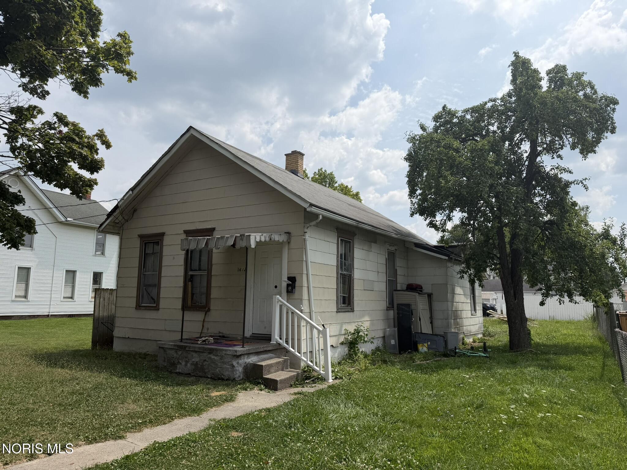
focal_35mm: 24
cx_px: 314
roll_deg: -0.8
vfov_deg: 56.8
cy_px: 235
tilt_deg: +6.8
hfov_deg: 71.6
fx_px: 435
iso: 80
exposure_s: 1/7353
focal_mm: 6.76
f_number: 1.78
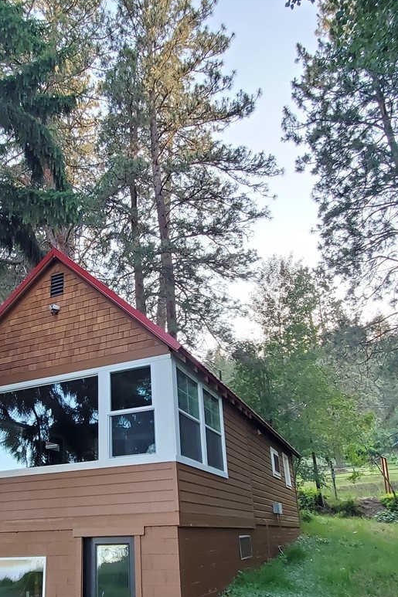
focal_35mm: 28
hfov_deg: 45.6
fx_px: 465
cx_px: 130
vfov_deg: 65.0
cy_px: 353
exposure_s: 1/71
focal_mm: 1.8
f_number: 2.2
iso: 80
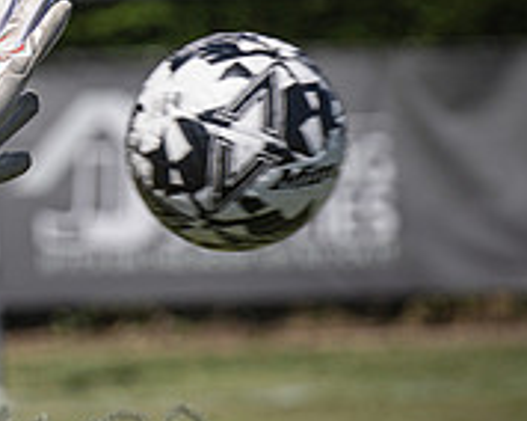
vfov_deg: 2.7
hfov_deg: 3.3
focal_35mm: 577
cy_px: 10
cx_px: -333
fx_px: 8990
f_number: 2.8
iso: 100
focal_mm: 110
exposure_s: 1/2000
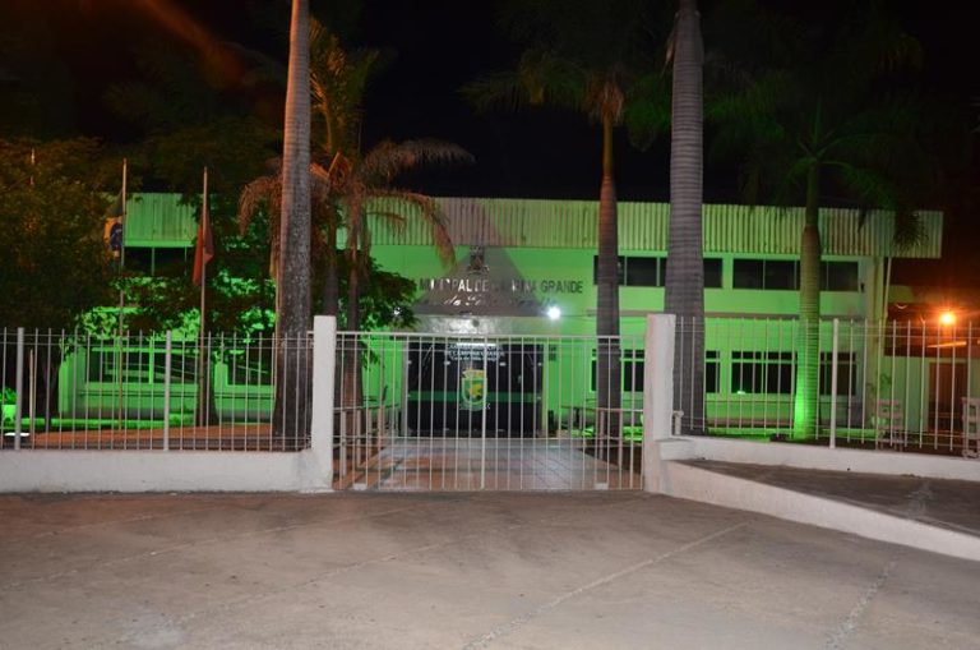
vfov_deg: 41.6
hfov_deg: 59.6
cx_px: 490
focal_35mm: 32
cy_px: 325
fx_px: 856
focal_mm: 21
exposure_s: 1/60
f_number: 5
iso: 800
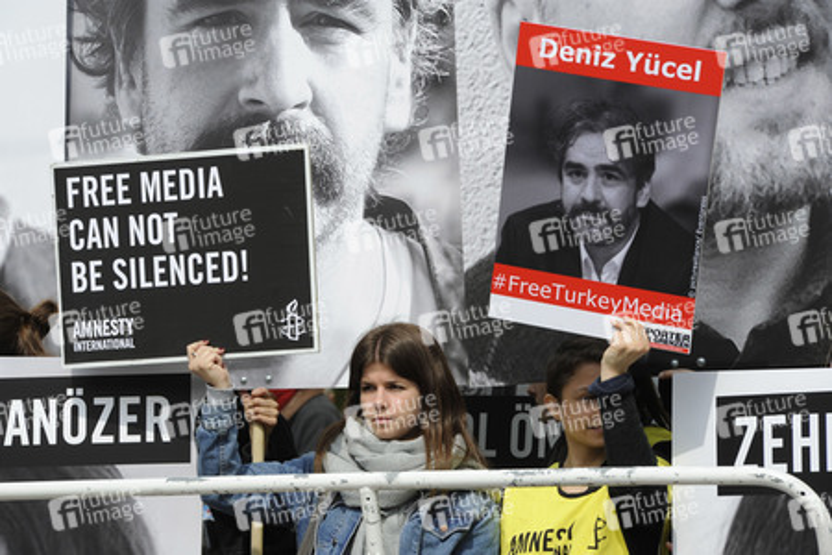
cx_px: 416
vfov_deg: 6.9
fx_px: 4622
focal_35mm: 200
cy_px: 278
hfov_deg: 10.3
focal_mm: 200
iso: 640
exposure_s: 1/1600
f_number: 8
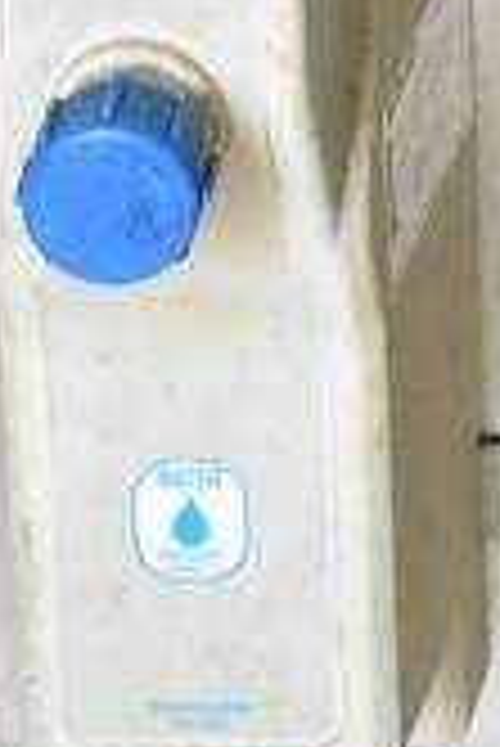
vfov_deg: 8.5
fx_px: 4631
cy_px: -1017
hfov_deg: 6.0
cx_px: 1027
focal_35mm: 223
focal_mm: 27
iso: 4000
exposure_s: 1/40
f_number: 4
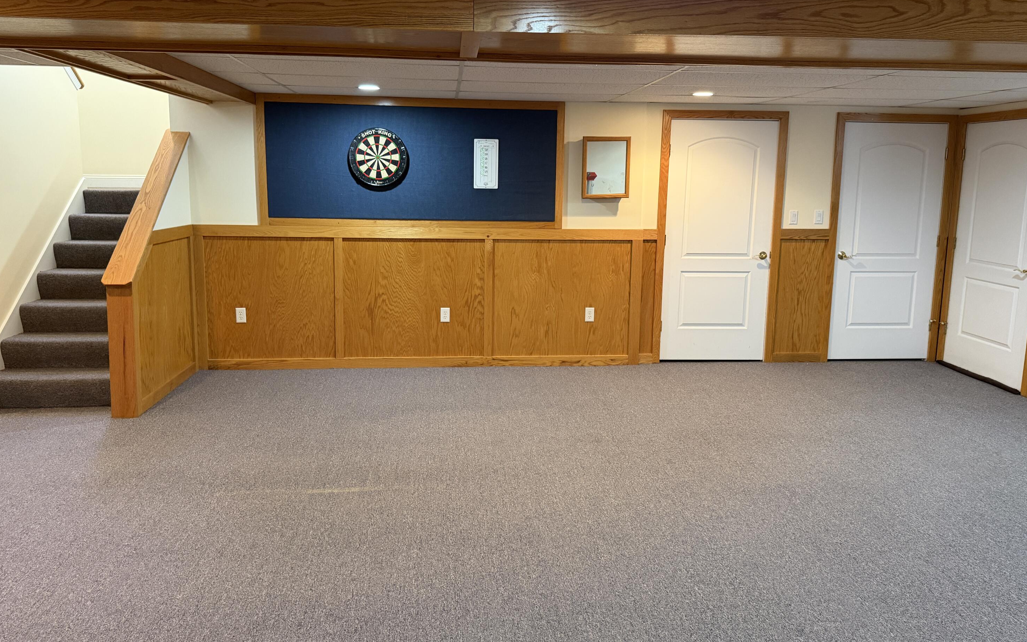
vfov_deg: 47.5
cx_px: 507
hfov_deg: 70.4
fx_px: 728
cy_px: 283
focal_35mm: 26
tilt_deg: -8.9
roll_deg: -0.9
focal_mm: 6.76
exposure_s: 1/60
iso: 400
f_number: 1.78
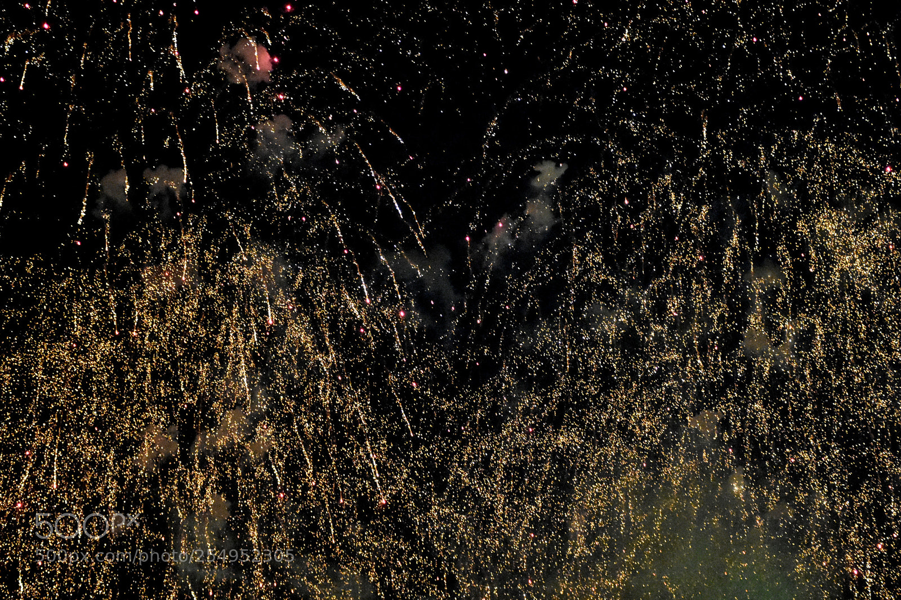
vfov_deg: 20.2
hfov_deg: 29.9
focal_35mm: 68
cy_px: 300
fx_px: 1689
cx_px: 450
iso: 12800
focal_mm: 45
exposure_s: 1/50
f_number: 4.5
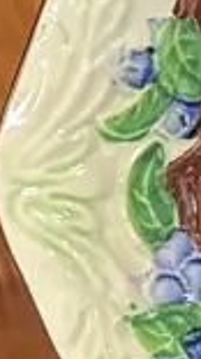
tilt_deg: -21.8
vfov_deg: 12.4
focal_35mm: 173
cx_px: 1093
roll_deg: +1.2
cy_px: 167
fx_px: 1642
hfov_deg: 5.1
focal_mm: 6.86
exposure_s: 1/50
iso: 320
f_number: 1.78
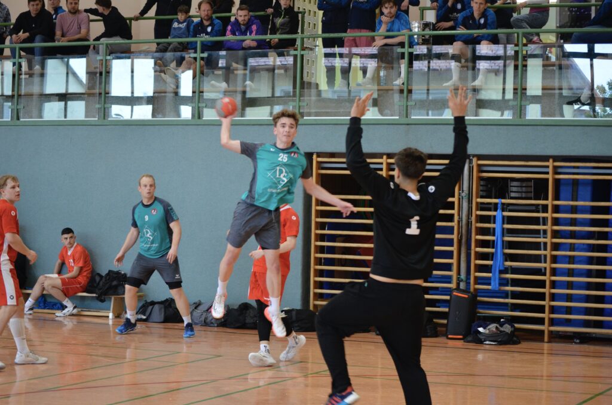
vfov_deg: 16.5
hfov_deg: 24.7
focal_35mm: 82
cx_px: 306
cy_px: 202
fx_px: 1399
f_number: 4
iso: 1600
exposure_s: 1/200
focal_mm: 55
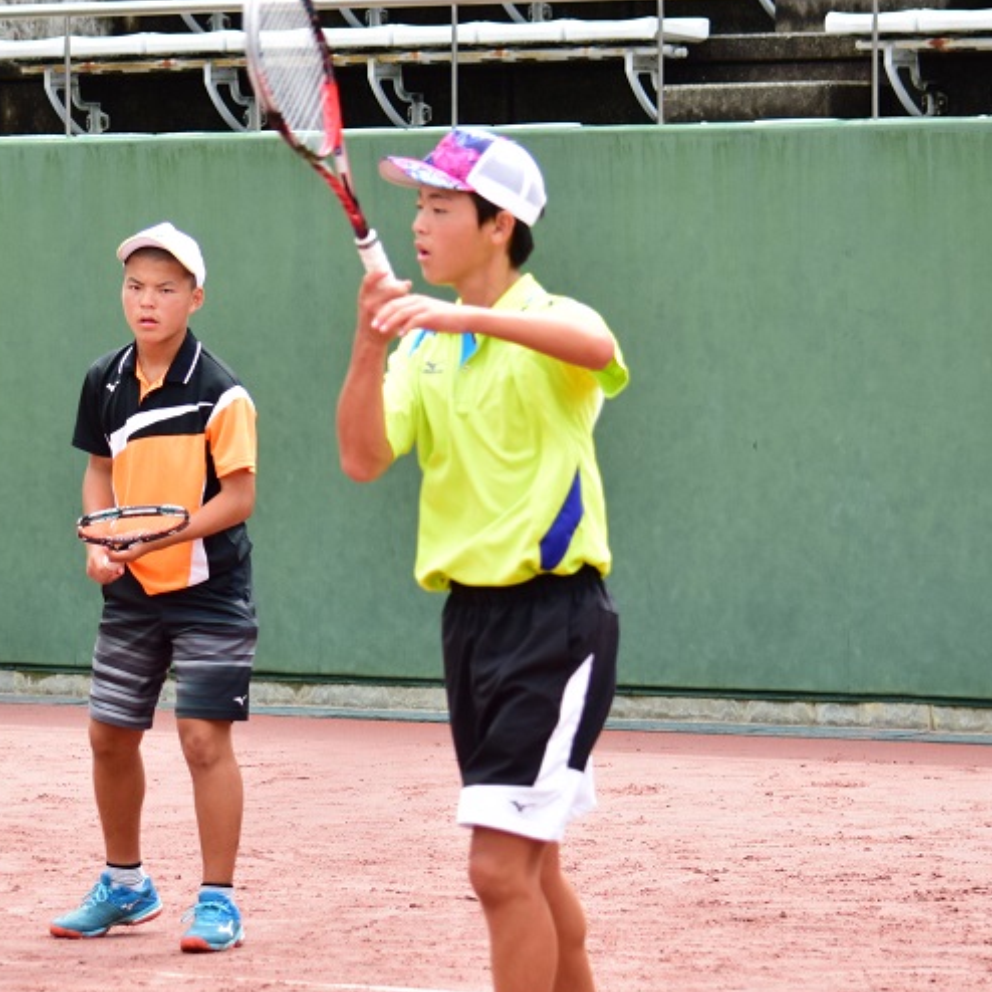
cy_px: 560
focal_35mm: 222
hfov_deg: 7.9
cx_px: 299
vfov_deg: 7.9
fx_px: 7198
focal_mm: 86
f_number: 4.5
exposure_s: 1/1600
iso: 640
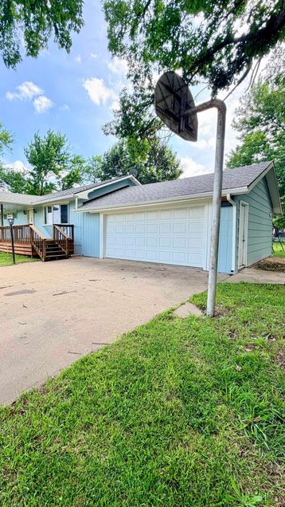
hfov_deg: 66.6
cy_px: 250
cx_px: 118
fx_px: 215
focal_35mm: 16
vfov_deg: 99.4
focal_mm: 2.22
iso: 40
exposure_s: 1/203
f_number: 2.2
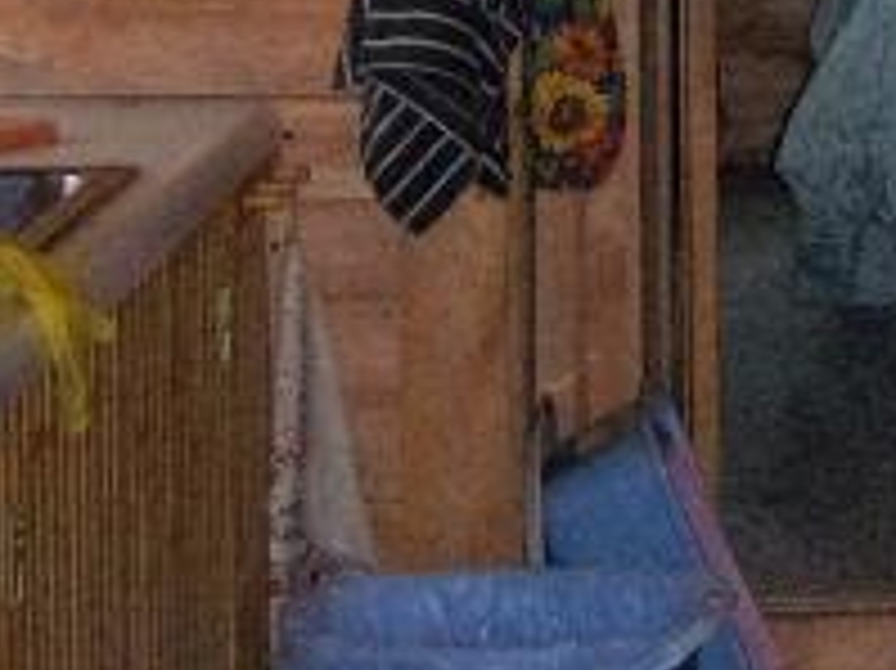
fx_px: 4786
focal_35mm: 185
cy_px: -650
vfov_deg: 7.7
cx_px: 1243
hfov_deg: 10.4
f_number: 2.8
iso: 160
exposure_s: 1/60
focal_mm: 7.5
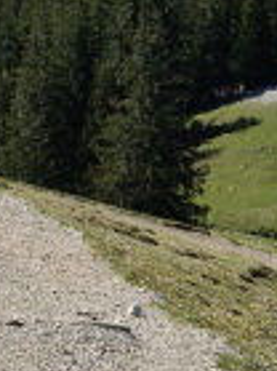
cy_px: -304
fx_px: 1539
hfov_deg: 9.2
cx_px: -389
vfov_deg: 12.5
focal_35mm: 144
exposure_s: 1/1360
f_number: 1.8
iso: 50
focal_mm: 7
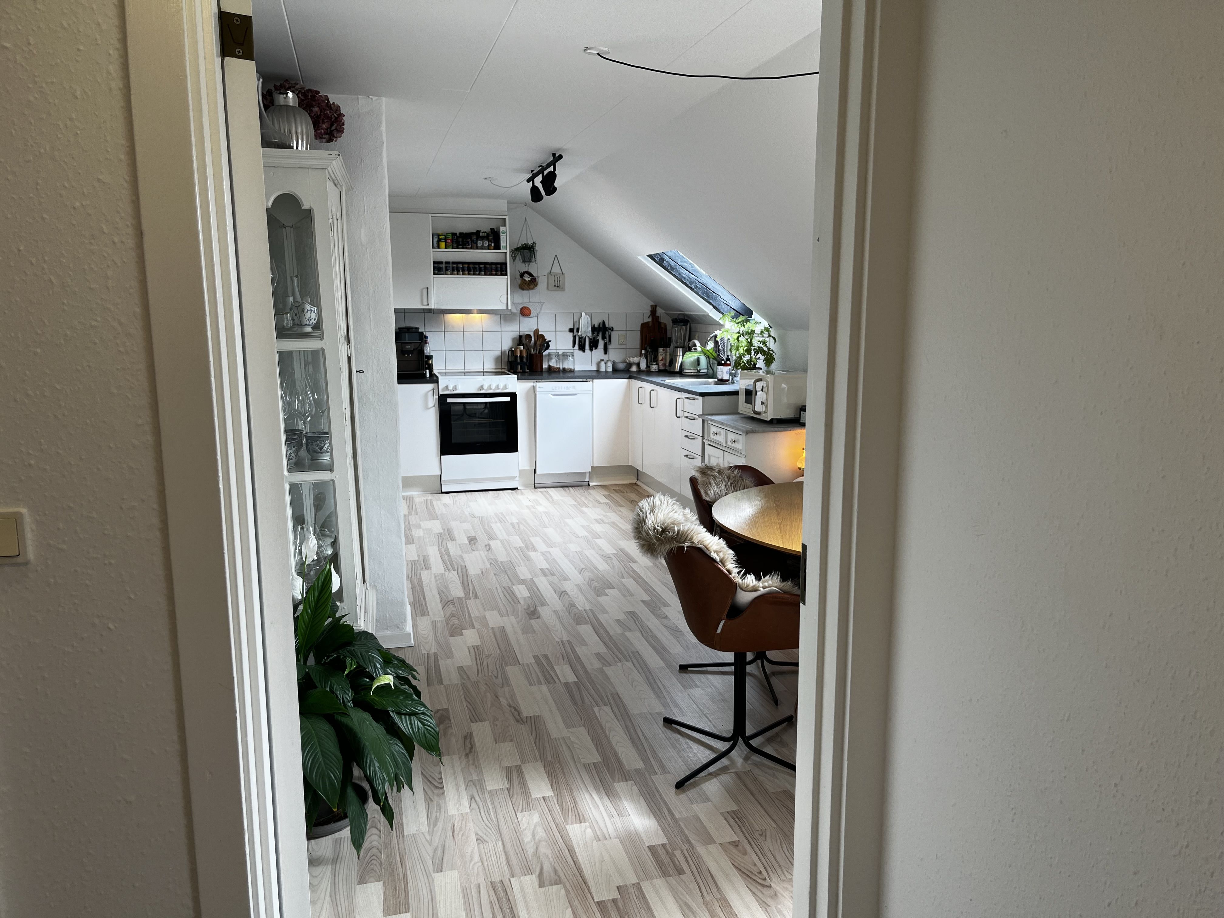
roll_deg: +0.0
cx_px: 612
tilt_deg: -10.5
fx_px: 919
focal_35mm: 26
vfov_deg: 53.1
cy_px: 459
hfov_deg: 67.3
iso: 32
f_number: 1.6
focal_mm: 5.1
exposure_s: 1/100
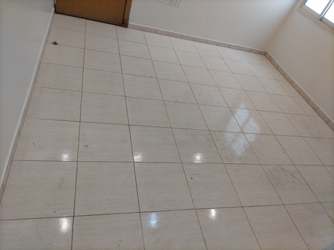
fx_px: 251
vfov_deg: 53.1
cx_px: 167
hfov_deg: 67.3
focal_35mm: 26
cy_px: 125
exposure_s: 1/50
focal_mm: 4.7
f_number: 1.8
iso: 150
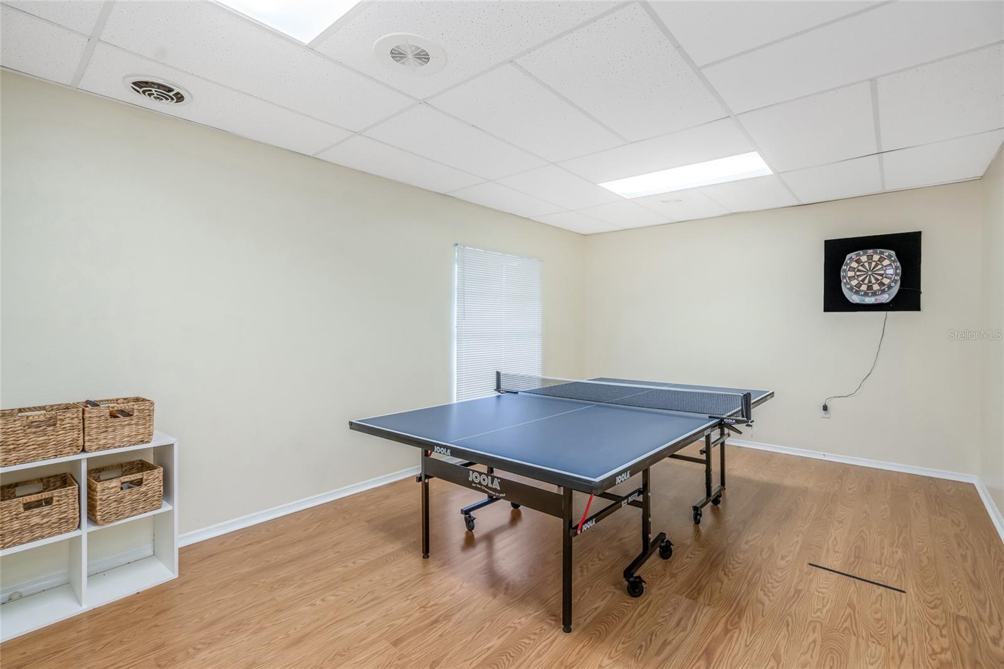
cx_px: 502
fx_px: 446
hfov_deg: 96.7
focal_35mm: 16
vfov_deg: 73.7
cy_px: 334
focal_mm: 16
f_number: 5.6
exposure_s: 1/60
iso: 800
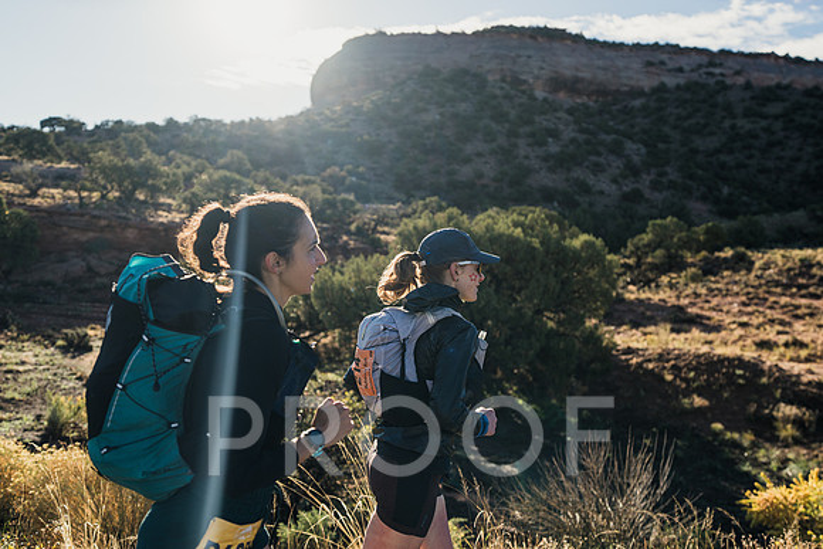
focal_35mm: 38
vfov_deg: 35.5
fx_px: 859
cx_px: 412
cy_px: 274
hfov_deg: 51.2
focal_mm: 35
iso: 100
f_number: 2.8
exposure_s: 1/1600
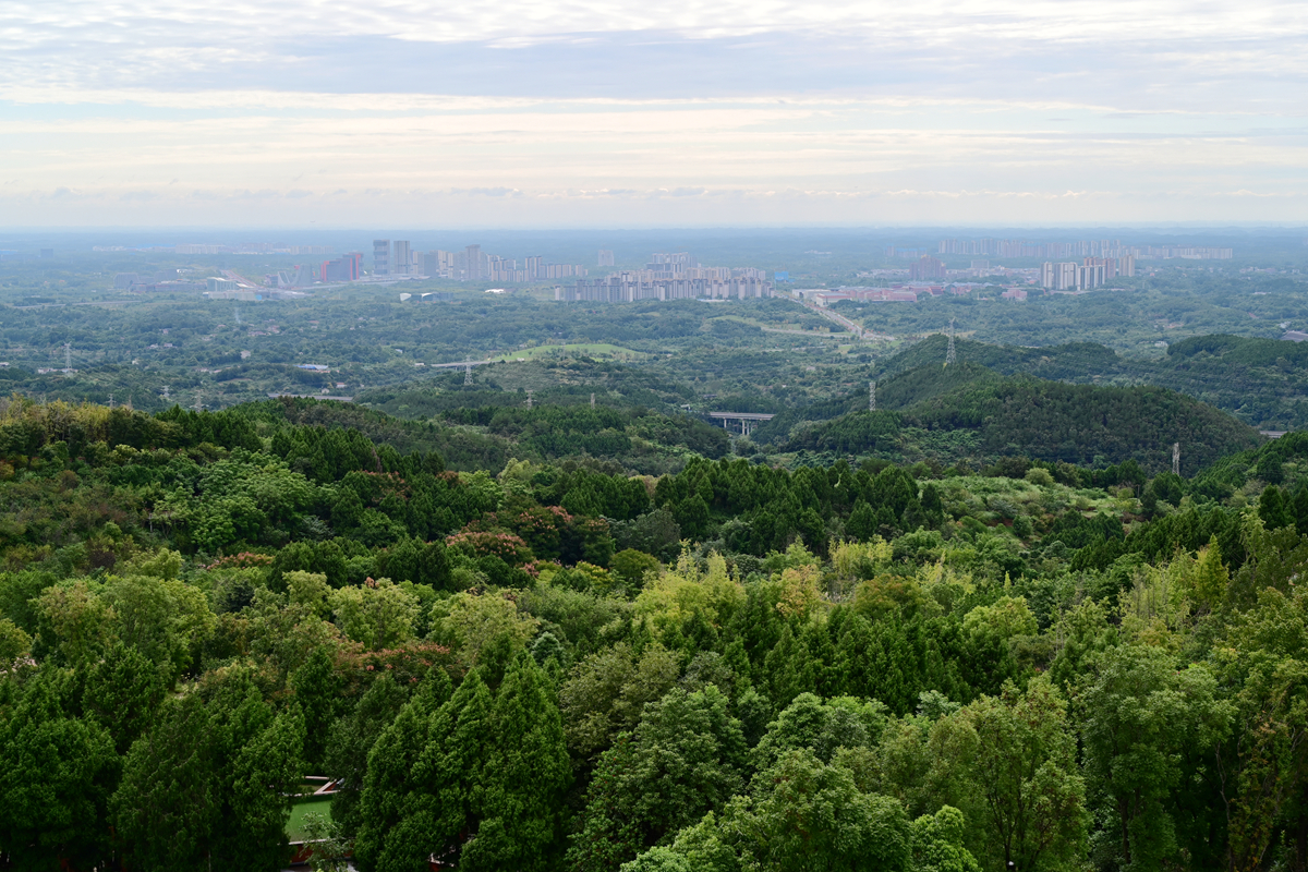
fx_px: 1889
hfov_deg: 38.2
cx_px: 654
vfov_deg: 26.0
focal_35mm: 52
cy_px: 436
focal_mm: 52
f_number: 8
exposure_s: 1/160
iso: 160
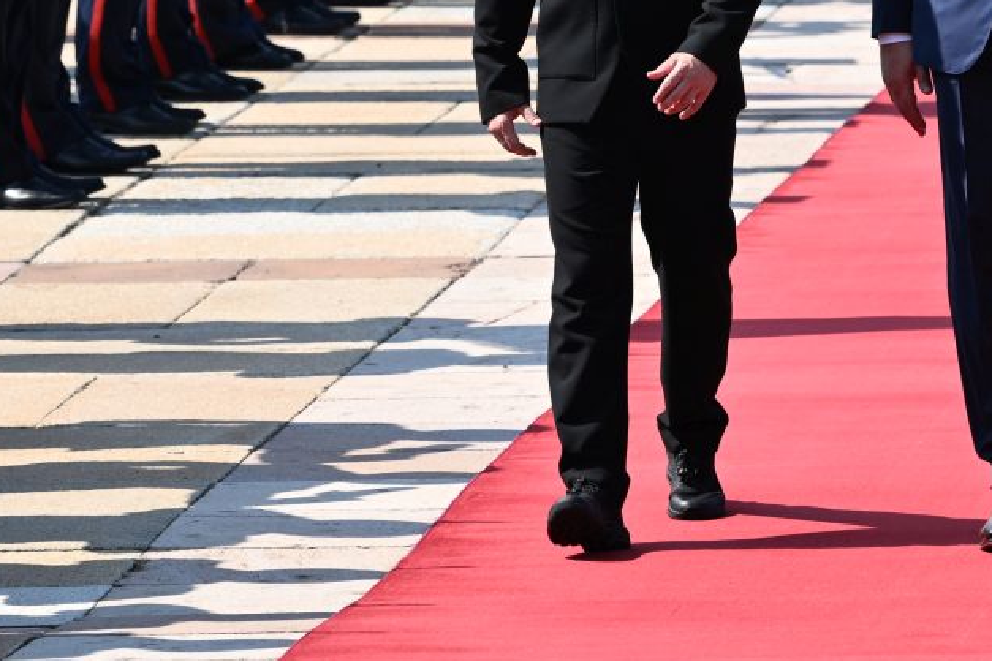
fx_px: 16863
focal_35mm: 612
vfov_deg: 2.2
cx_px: 489
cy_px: 2
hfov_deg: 3.4
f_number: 5.6
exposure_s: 1/800
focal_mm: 200
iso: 200
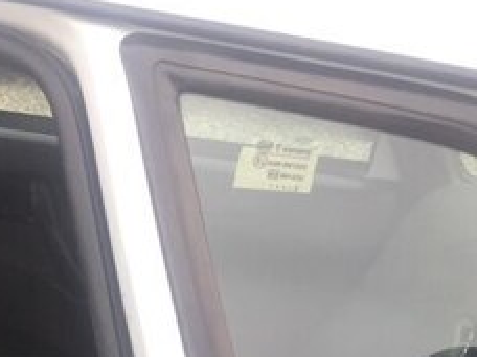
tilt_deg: -29.7
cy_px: 492
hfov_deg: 20.5
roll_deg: -2.4
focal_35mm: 84
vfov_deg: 16.4
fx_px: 1157
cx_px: -205
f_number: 2.2
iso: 32
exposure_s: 1/282
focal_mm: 4.15
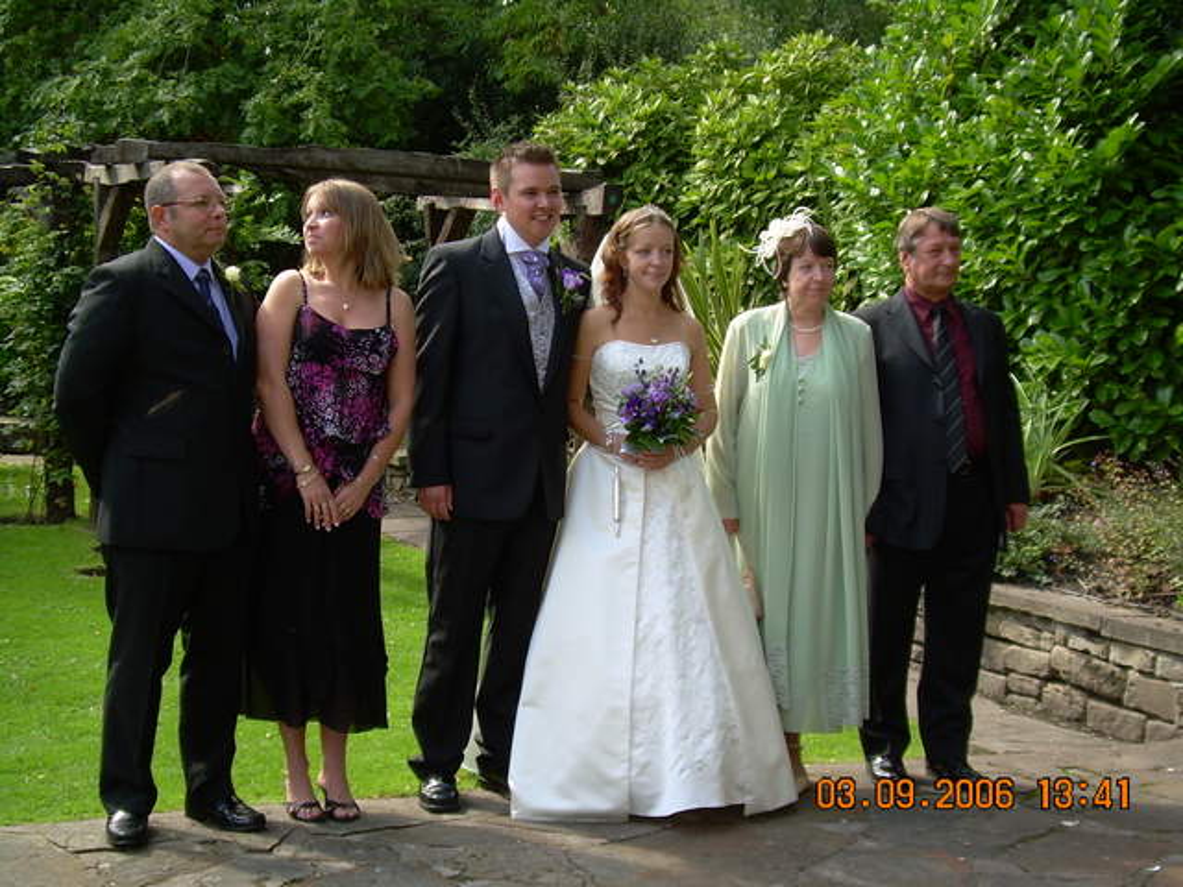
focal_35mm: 57
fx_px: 1948
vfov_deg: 25.7
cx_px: 592
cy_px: 444
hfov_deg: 33.8
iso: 50
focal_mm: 9.6
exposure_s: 1/149
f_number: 3.3
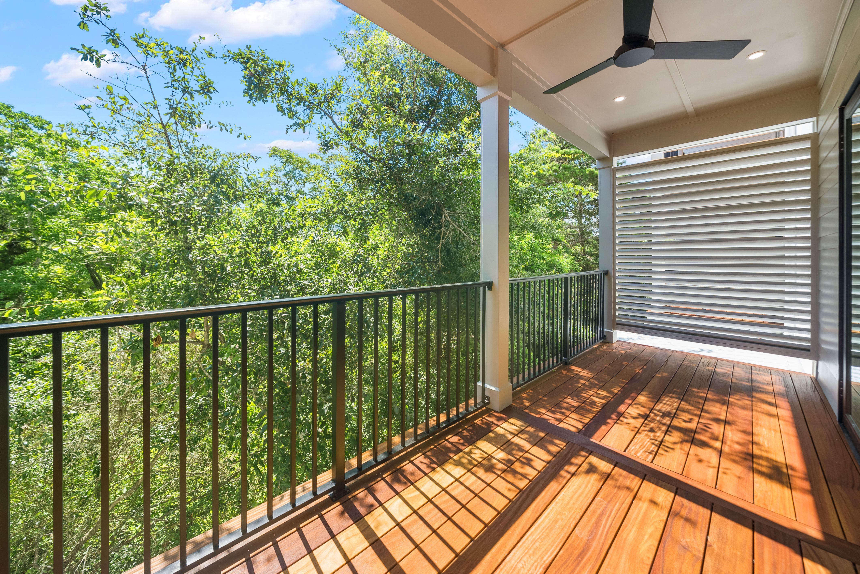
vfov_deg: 90.1
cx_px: 430
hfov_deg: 112.6
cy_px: 287
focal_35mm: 12
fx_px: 287
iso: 100
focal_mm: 12
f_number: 7.1
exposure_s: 1/60
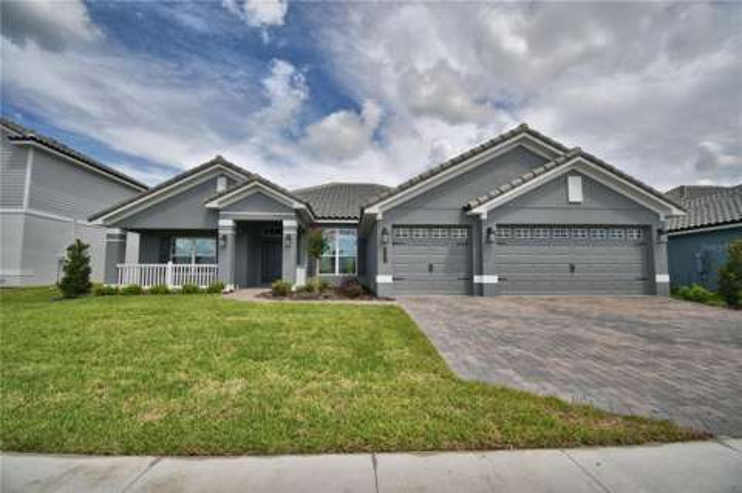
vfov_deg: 77.2
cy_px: 246
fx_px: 309
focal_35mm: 15
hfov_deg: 100.4
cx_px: 371
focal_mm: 10
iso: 100
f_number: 4.5
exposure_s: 1/1600
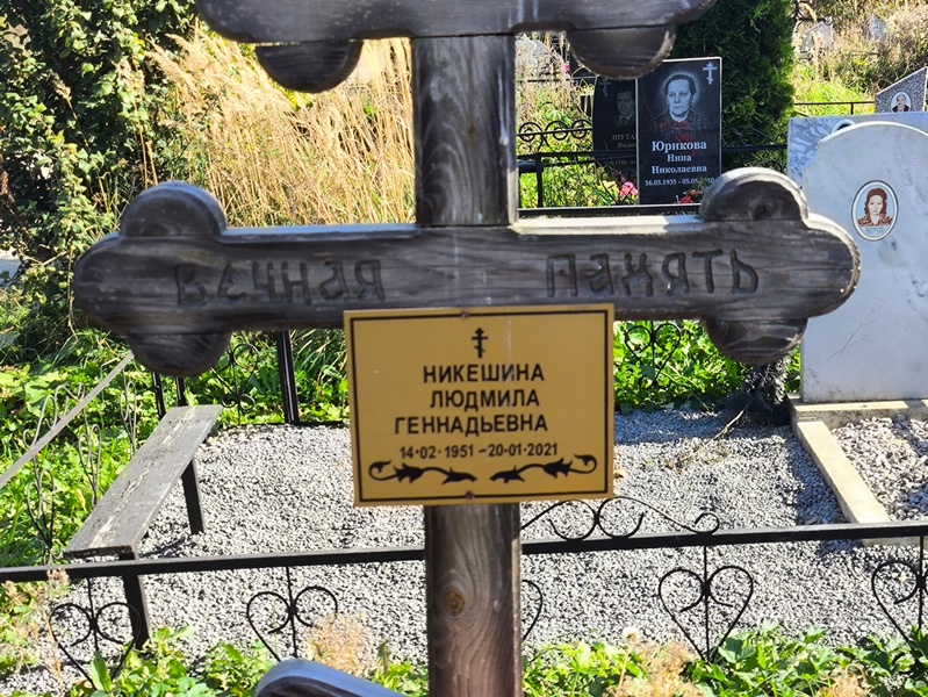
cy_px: 348
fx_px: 1341
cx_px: 464
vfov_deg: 29.1
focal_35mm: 50
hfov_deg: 38.2
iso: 50
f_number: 1.7
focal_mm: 4.71
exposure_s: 1/421
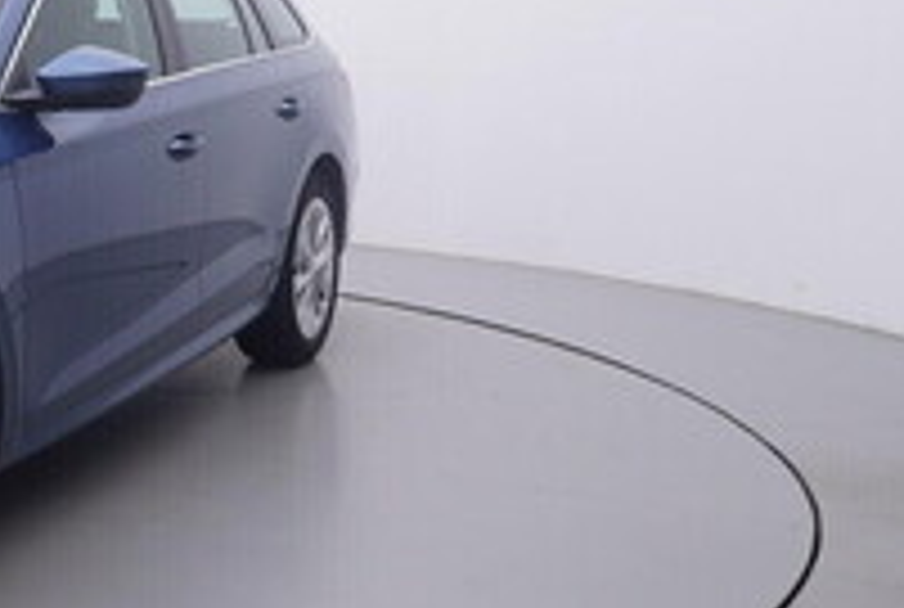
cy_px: 187
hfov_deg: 28.9
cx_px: -137
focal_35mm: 61
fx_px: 1544
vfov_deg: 22.1
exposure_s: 1/80
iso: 200
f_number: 5
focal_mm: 15
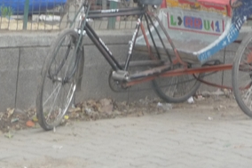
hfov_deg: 10.9
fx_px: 1322
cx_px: 141
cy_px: 48
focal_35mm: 189
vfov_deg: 7.3
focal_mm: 13.1
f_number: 4.6
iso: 160
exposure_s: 1/40
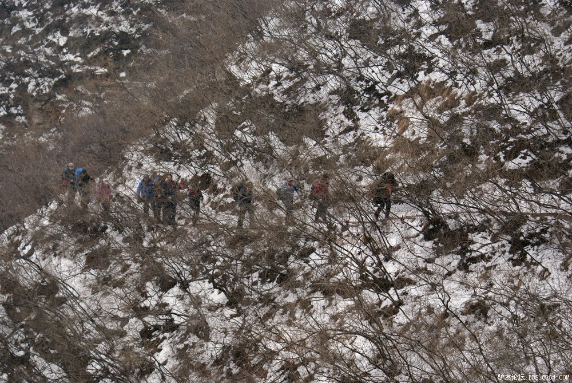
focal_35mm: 105
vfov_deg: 13.1
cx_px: 286
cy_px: 192
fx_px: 1670
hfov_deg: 19.4
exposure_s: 1/30
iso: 100
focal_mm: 70
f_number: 8
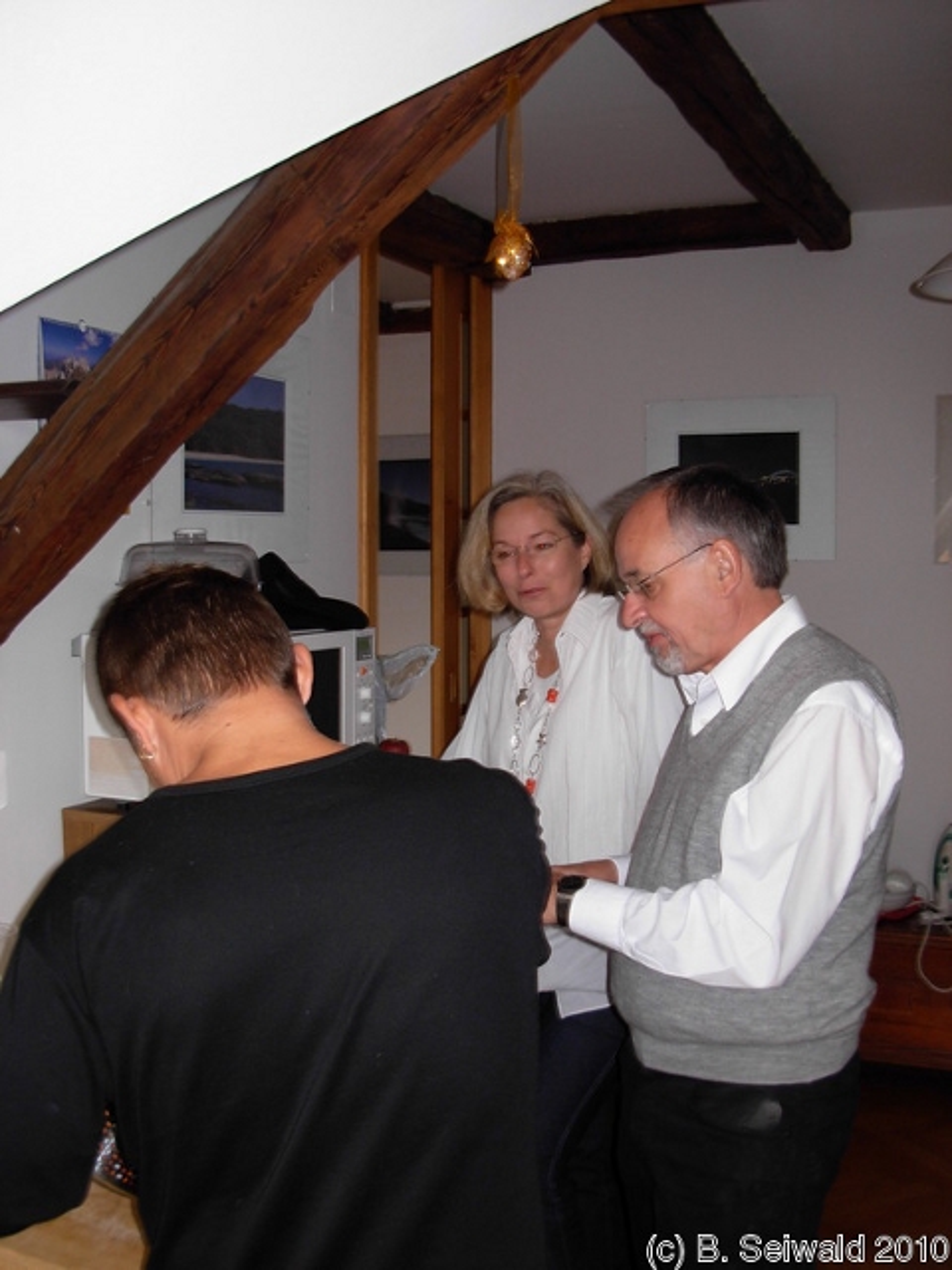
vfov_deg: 49.0
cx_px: 476
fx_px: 1393
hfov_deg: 37.7
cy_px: 635
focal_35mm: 38
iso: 79
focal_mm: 6.3
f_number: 2.9
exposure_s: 1/32
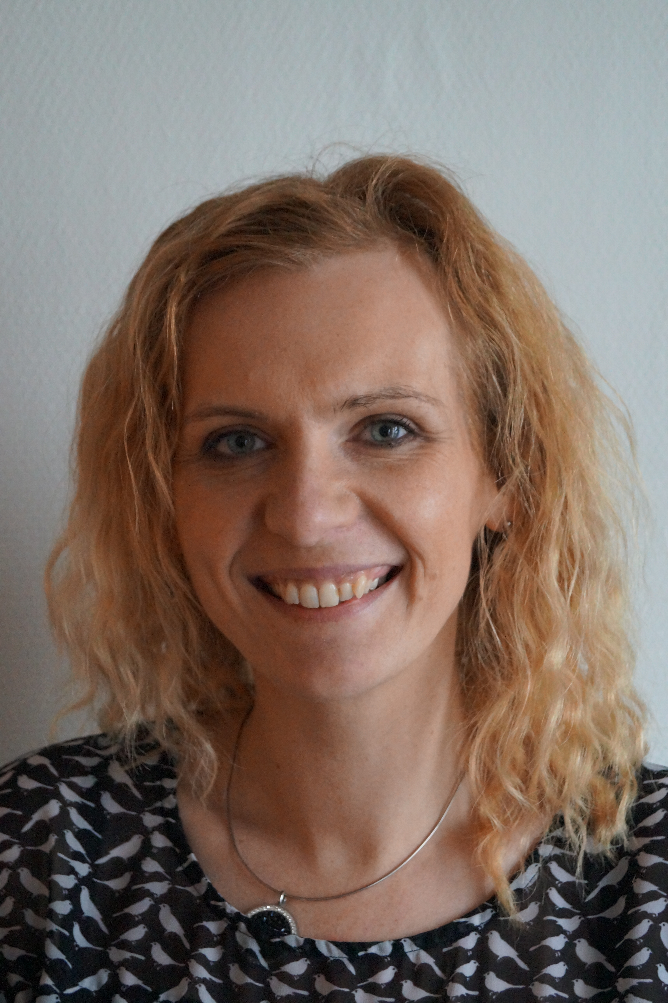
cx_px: 334
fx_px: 2089
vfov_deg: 27.0
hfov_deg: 18.2
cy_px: 502
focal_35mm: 75
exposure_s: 1/160
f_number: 5.6
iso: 3200
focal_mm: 50
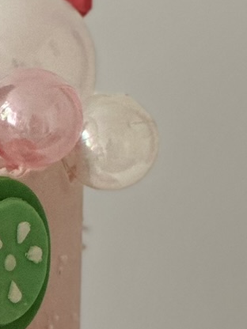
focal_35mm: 379
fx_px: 3606
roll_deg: -0.8
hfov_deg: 3.9
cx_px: -285
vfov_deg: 5.2
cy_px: 398
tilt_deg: -16.0
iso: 160
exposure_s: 1/50
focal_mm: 9
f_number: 2.8
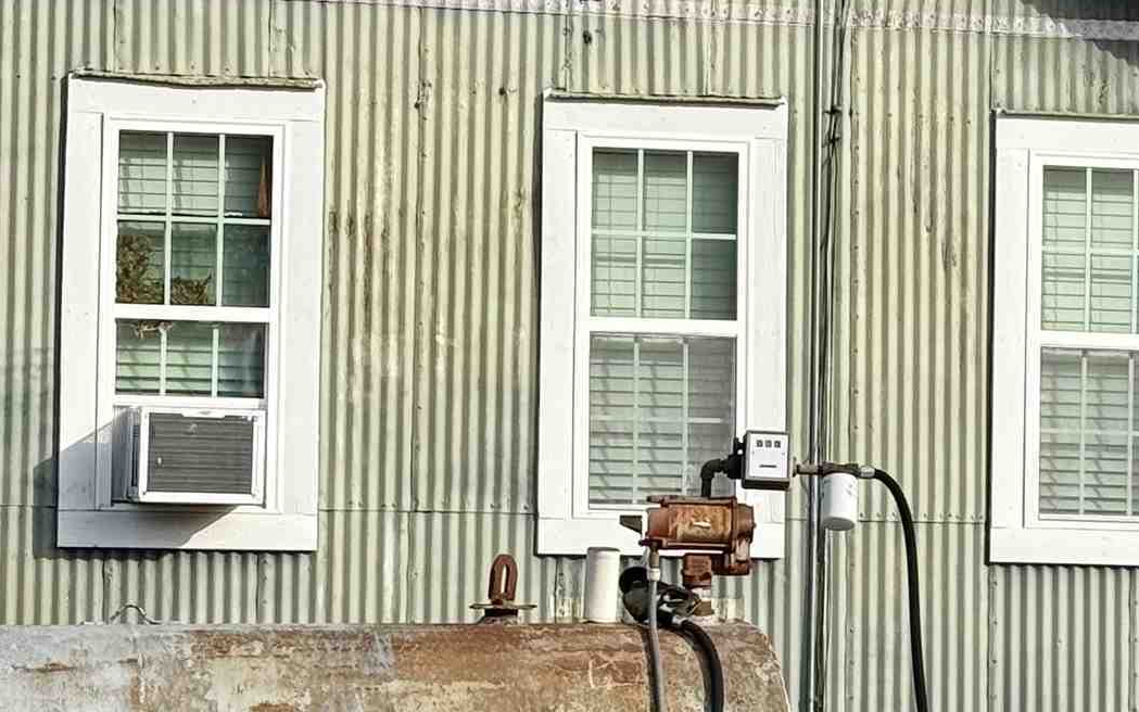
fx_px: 4626
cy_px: 304
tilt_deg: +5.1
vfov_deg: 8.8
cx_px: 711
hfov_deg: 14.0
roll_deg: -1.1
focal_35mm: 149
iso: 64
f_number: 1.78
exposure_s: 1/3534
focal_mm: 6.76
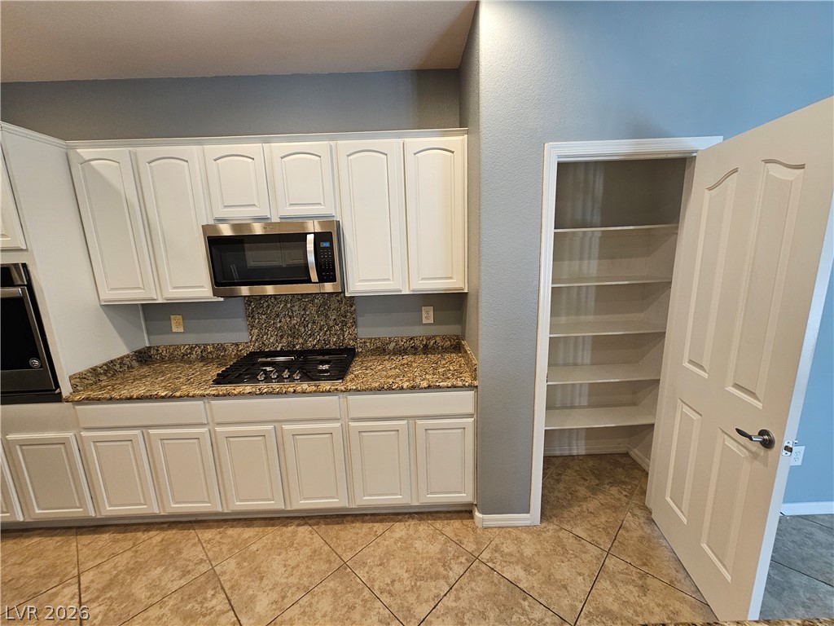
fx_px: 313
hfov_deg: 106.2
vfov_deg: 89.9
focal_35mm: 13
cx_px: 417
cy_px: 313
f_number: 2.2
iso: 160
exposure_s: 1/60
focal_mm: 2.2
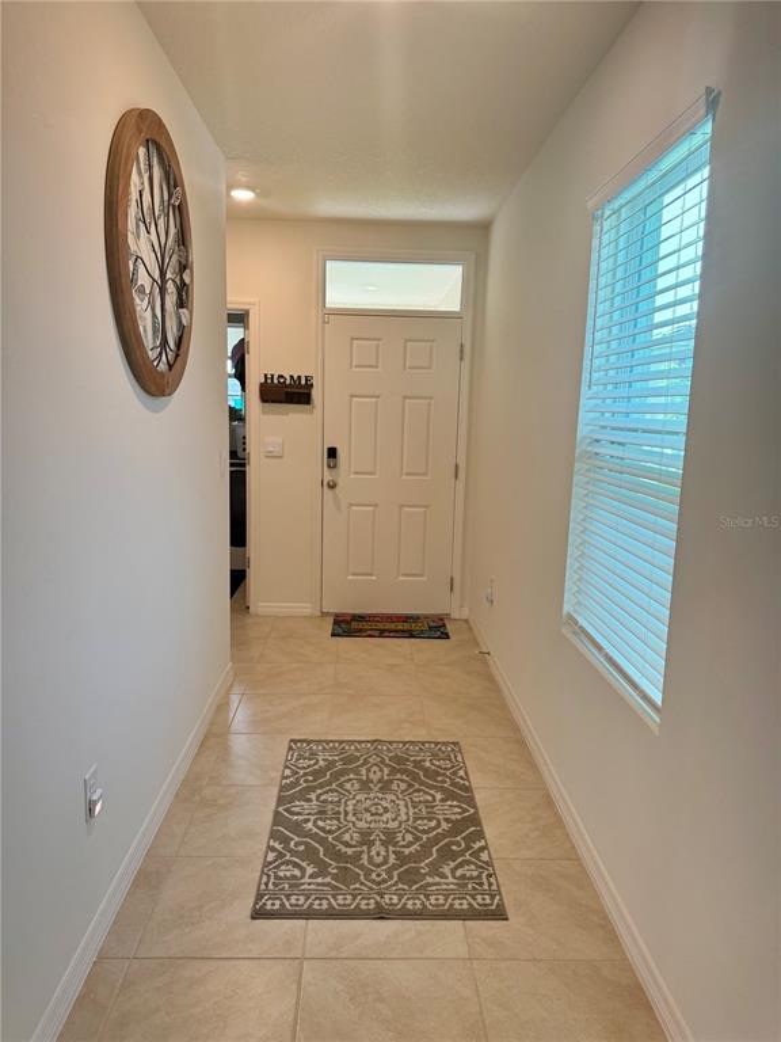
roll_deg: +0.0
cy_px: 521
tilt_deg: -9.7
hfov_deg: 56.8
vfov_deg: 71.6
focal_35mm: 24
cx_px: 390
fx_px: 722
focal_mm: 6.76
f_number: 1.78
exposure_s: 1/227
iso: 125
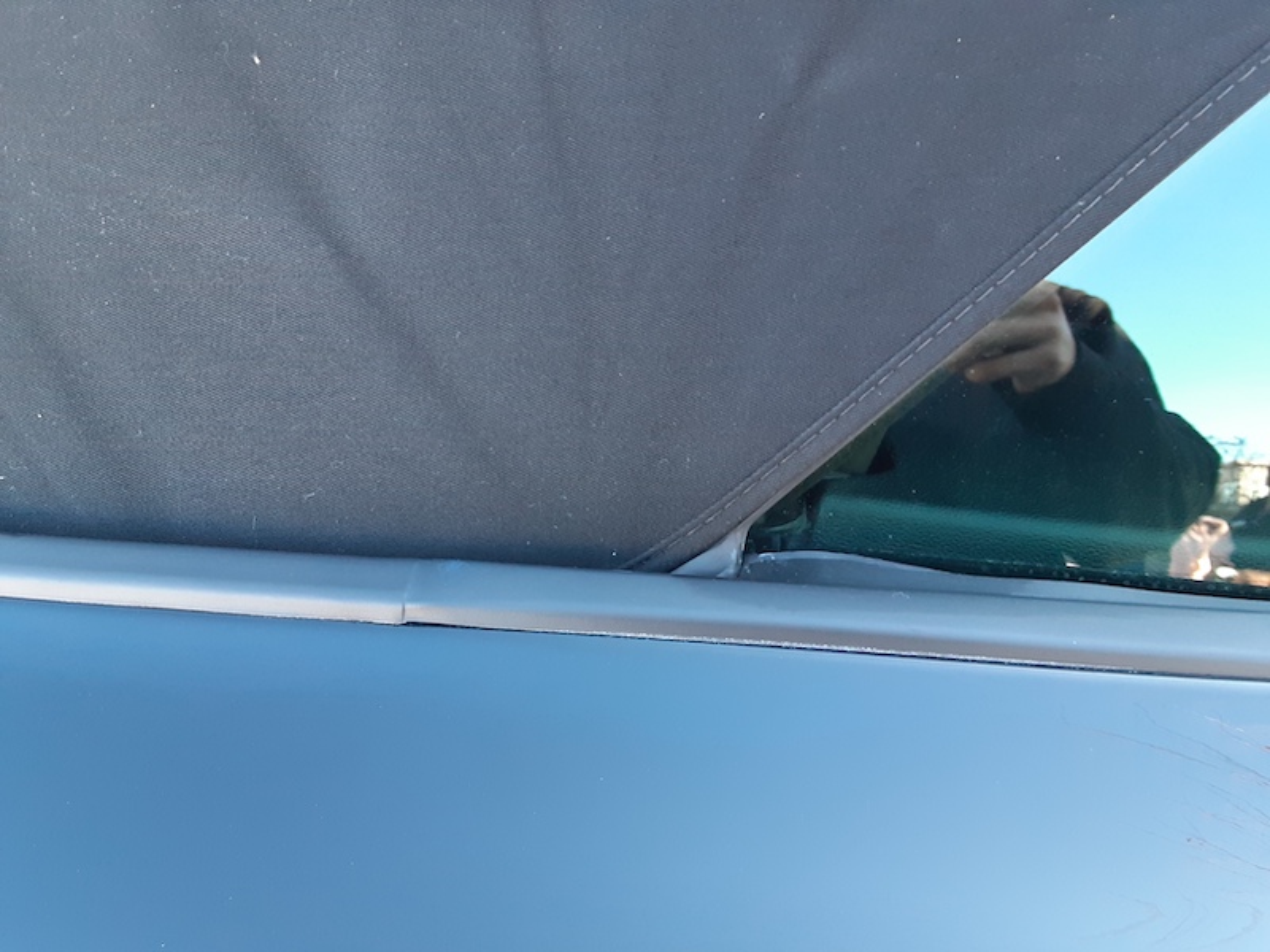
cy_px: 476
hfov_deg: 65.3
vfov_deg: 51.4
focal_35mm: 27
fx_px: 991
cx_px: 635
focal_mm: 2.91
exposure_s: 1/60
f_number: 1.9
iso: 125
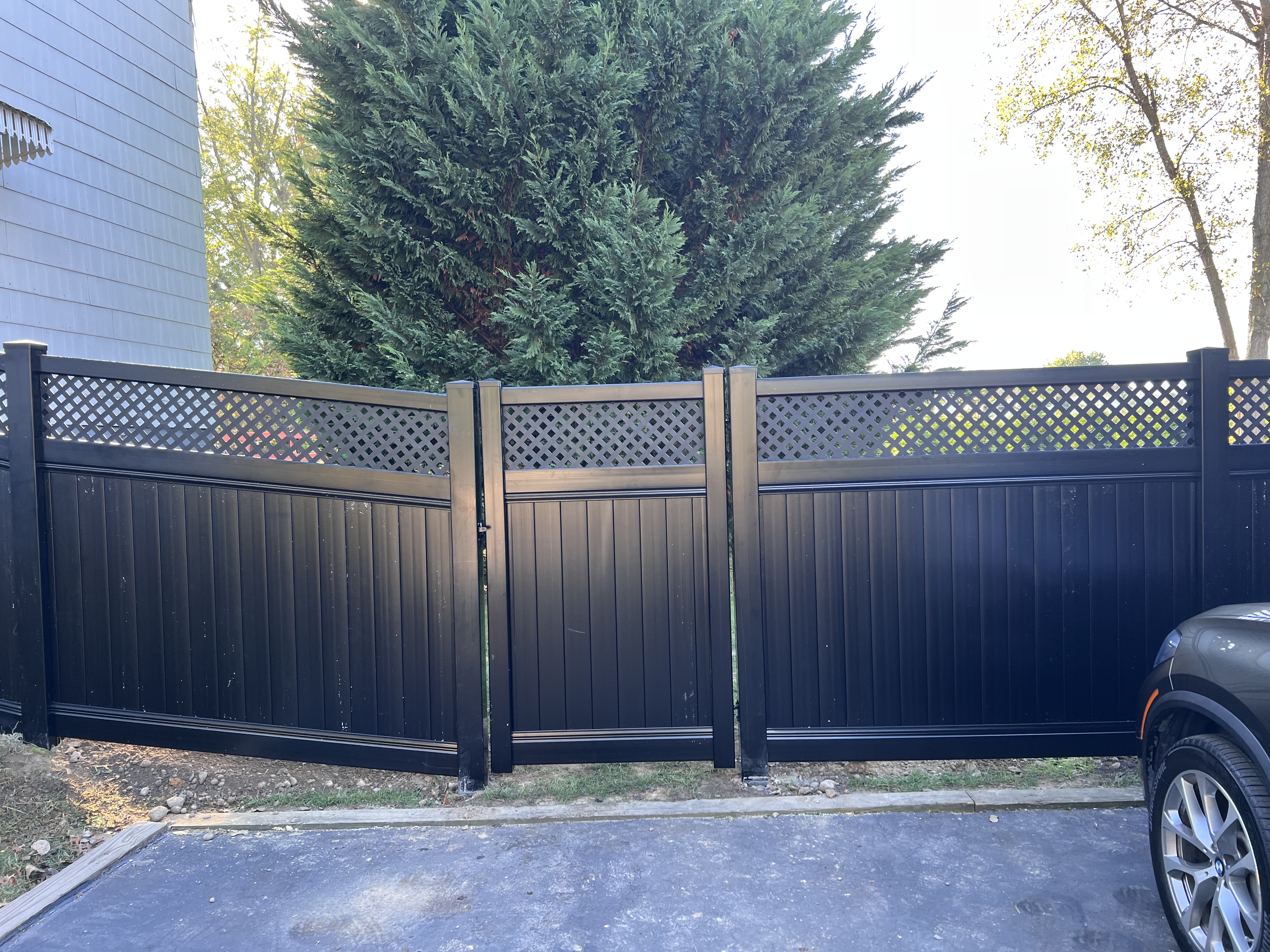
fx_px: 954
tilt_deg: -1.0
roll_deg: +2.3
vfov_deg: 53.1
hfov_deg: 67.3
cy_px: 476
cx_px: 635
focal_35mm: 26
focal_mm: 5.7
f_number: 1.5
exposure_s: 1/121
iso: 50
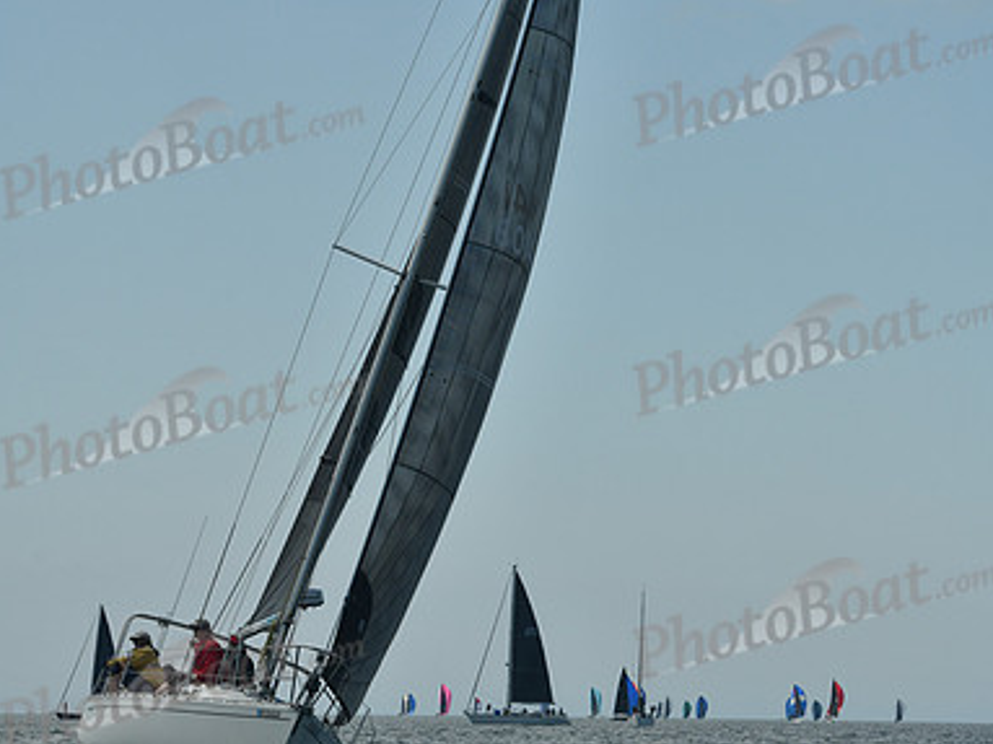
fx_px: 4846
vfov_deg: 8.8
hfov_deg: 11.7
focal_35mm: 169
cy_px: 251
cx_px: 499
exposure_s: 1/640
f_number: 10
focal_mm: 116
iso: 320
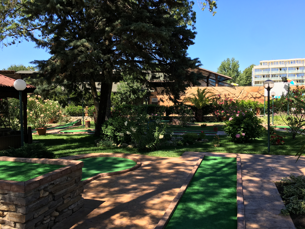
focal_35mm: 29
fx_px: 256
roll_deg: -0.3
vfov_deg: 48.2
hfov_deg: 61.7
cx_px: 152
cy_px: 114
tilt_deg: -2.6
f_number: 2.2
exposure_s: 1/605
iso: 25
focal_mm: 4.15
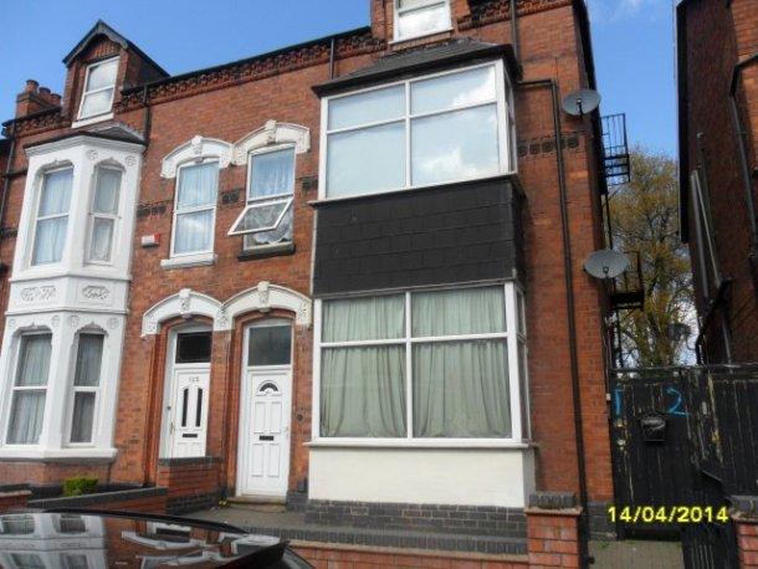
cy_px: 284
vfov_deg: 51.4
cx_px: 379
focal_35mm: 27
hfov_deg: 65.3
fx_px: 591
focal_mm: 4.9
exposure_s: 1/750
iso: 80
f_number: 3.5
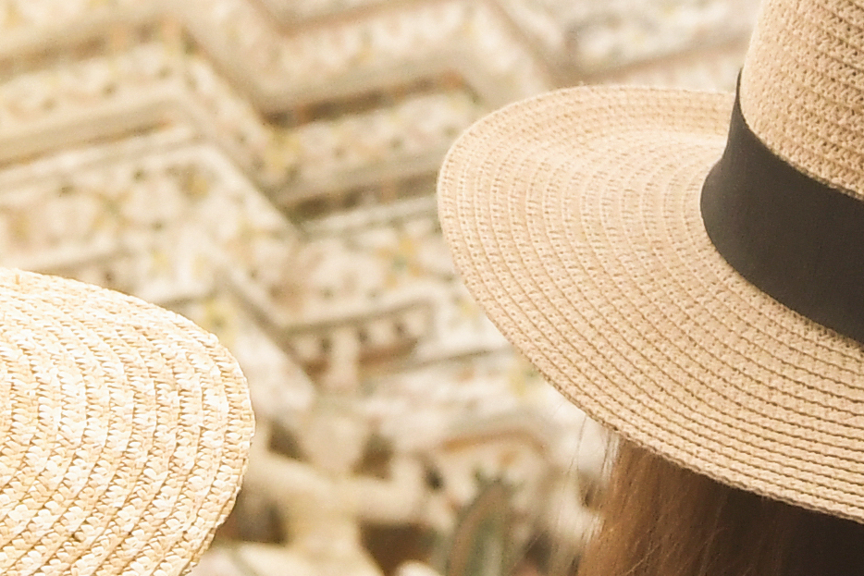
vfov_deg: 8.4
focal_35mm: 161
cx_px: 456
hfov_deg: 12.8
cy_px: -133
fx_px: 3864
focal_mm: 18
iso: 400
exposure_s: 1/2500
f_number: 4
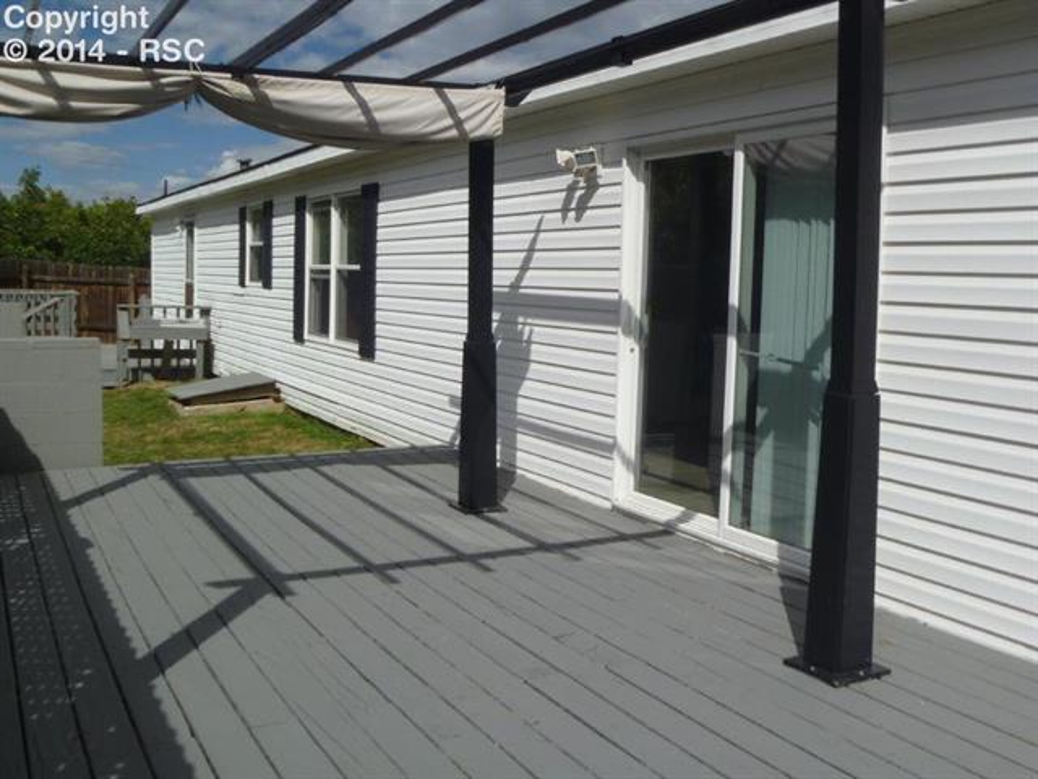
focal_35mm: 35
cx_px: 519
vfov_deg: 40.7
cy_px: 390
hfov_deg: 52.6
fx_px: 1050
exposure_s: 1/640
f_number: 5.6
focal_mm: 6.3
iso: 80
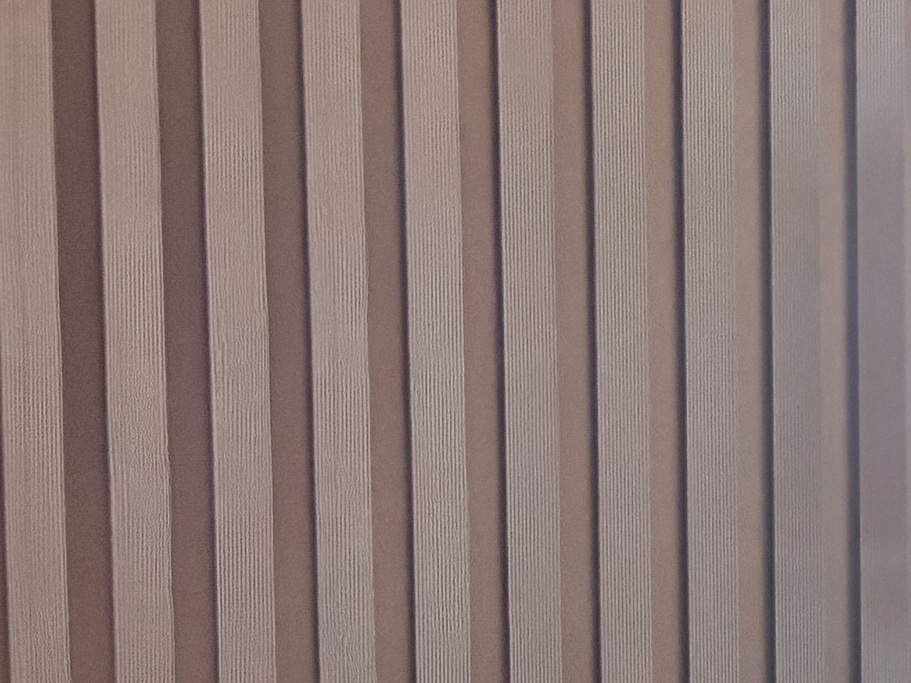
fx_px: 2974
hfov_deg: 14.3
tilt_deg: -3.8
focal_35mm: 113
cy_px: 799
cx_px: 1855
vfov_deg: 12.8
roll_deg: +0.1
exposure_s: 1/60
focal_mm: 5.96
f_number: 1.6
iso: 320
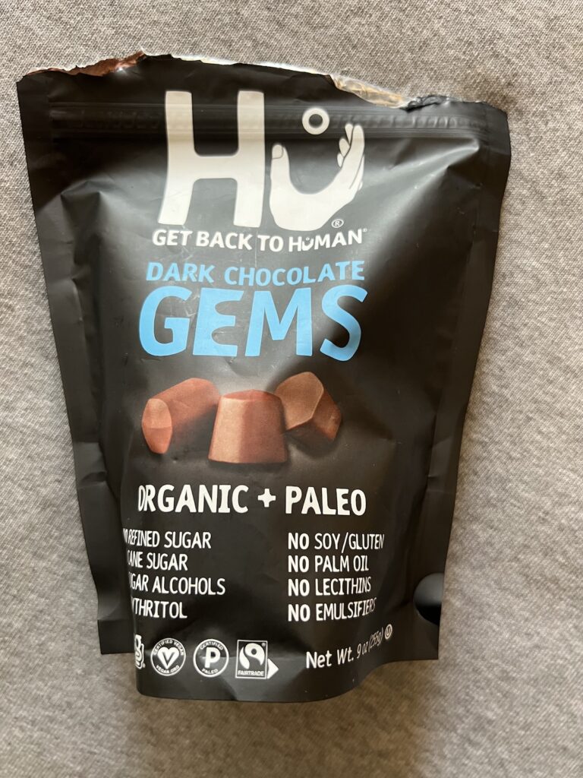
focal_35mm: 26
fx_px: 584
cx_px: 292
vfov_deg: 67.3
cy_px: 389
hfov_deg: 53.1
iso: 400
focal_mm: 5.7
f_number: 1.5
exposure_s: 1/60
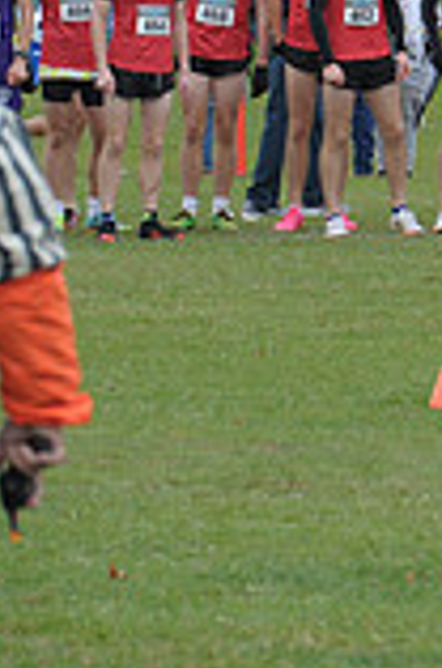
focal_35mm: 740
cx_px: 1135
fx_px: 13688
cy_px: 55
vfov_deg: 2.8
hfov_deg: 1.8
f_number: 6.3
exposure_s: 1/800
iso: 1000
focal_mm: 200
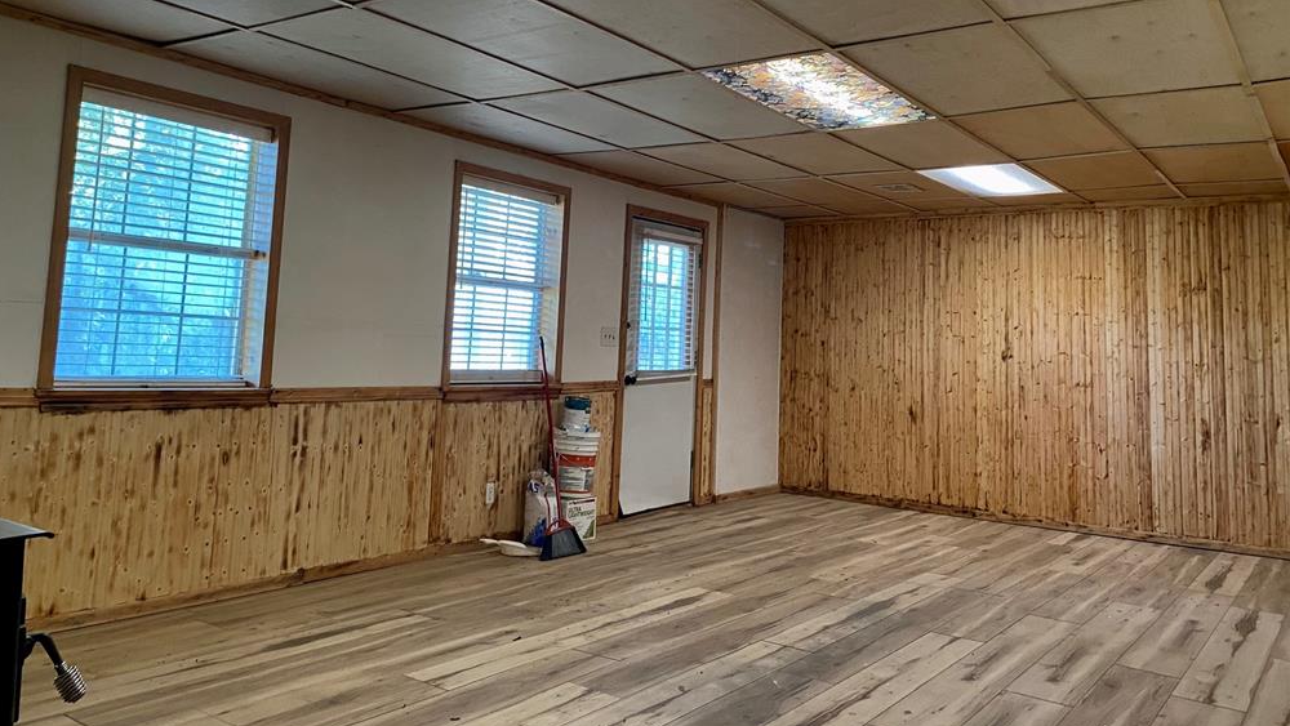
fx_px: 992
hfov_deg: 66.0
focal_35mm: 29
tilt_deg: +4.8
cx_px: 631
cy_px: 246
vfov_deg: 39.8
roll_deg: -3.0
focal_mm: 4.25
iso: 250
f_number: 1.8
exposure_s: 1/60
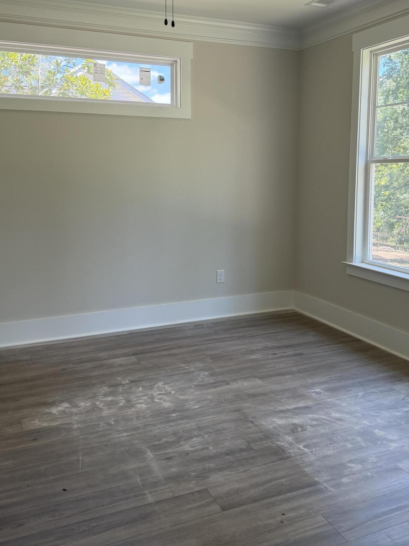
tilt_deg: -4.1
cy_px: 224
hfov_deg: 42.9
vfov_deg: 55.0
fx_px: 520
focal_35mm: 33
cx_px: 213
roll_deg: +1.9
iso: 80
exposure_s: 1/180
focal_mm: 6.76
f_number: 1.78
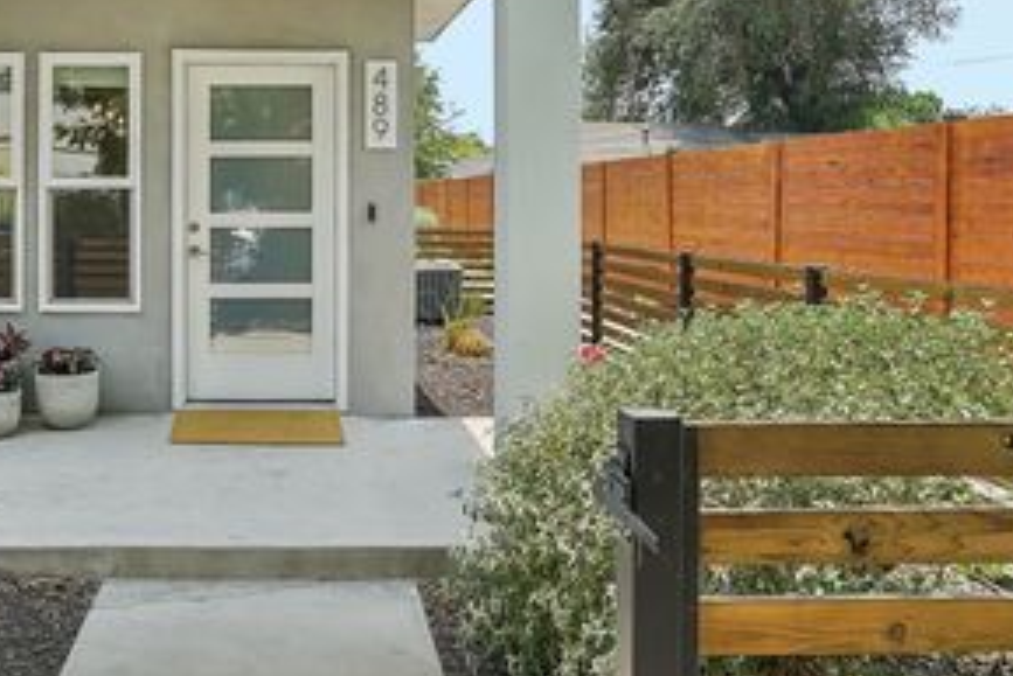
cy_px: 201
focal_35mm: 38
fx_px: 1070
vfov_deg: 34.6
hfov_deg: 48.8
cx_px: 263
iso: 100
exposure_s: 1/125
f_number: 8
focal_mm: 22
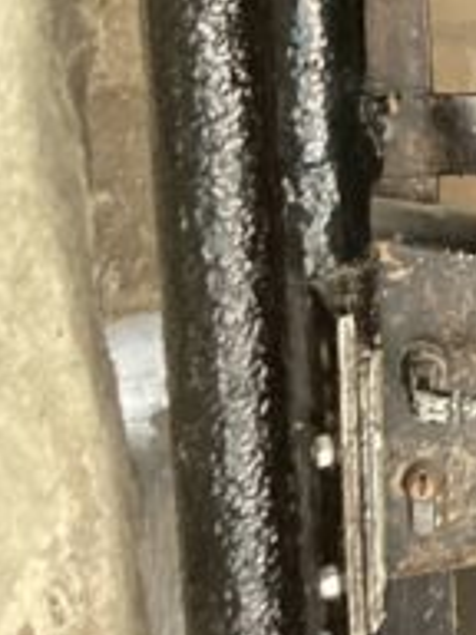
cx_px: 1127
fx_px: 2732
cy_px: 46
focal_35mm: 149
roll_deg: -1.3
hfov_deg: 9.0
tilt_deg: -12.8
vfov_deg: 13.1
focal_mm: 3.99
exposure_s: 1/34
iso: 400
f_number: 1.8
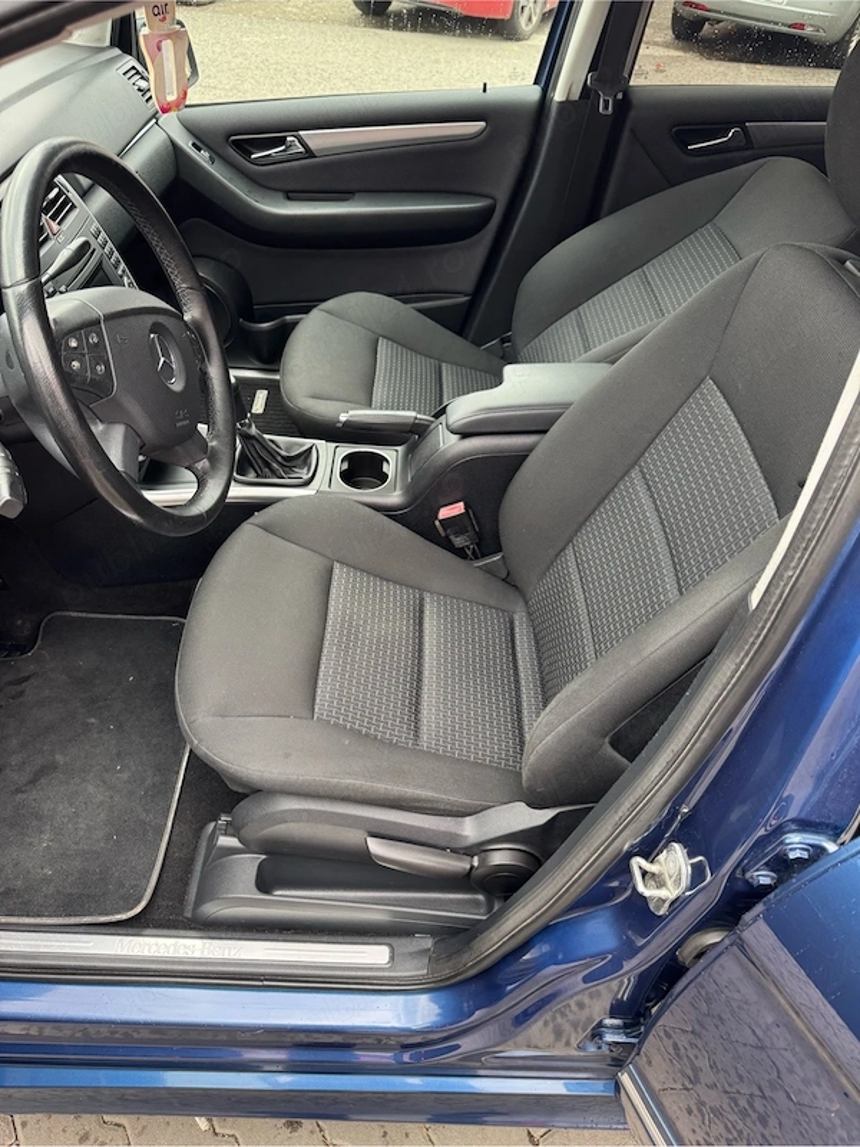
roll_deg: -6.1
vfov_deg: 71.6
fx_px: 795
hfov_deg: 56.8
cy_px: 574
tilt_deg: -43.4
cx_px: 430
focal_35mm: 24
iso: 320
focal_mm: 6.76
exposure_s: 1/60
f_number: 1.78
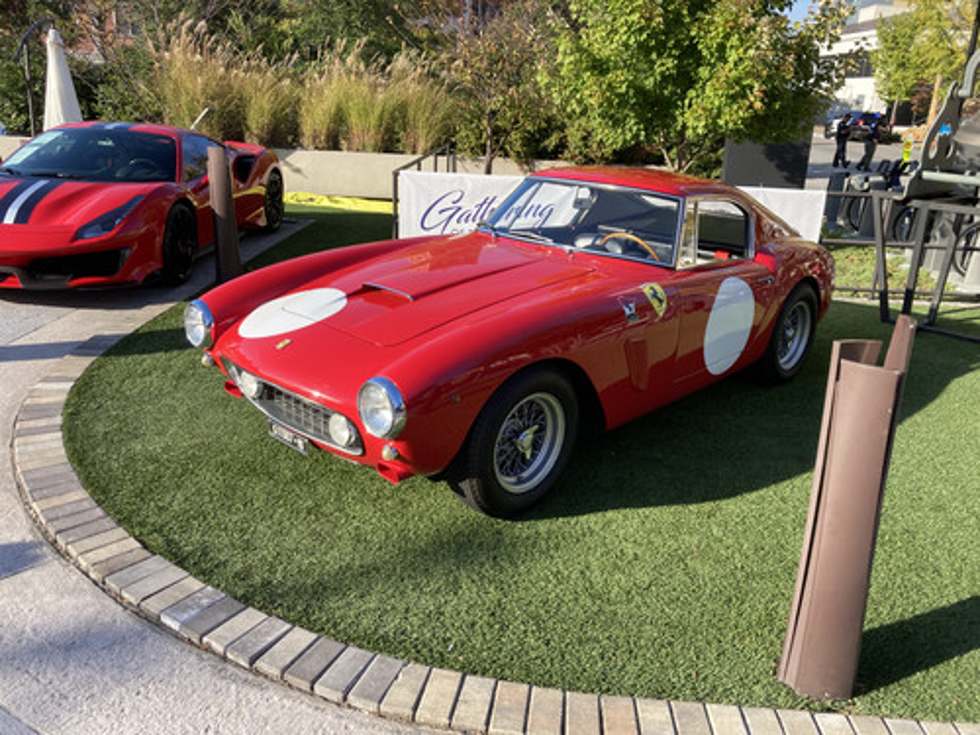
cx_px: 490
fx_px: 793
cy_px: 368
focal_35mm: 28
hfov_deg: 63.4
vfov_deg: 49.7
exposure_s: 1/631
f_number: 1.8
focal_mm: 3.99
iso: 20
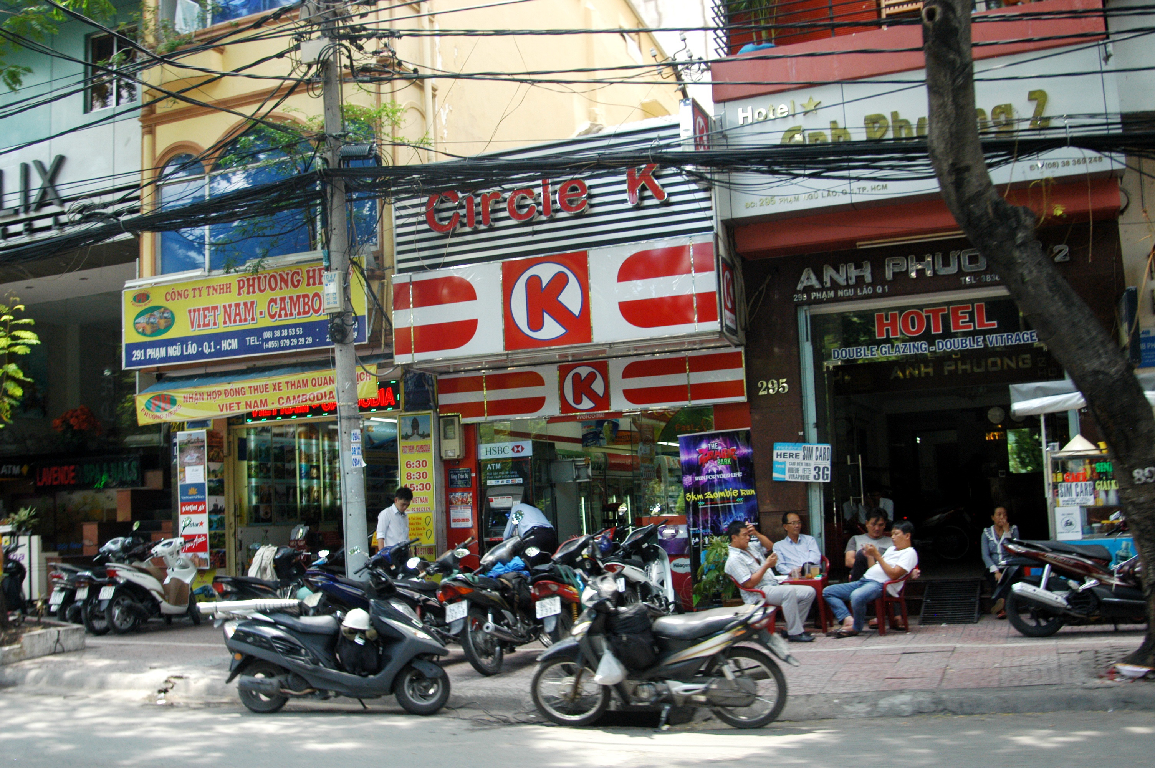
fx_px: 1154
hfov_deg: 53.2
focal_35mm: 36
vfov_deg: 36.8
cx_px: 578
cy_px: 384
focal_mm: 24
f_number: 5.6
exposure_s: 1/125
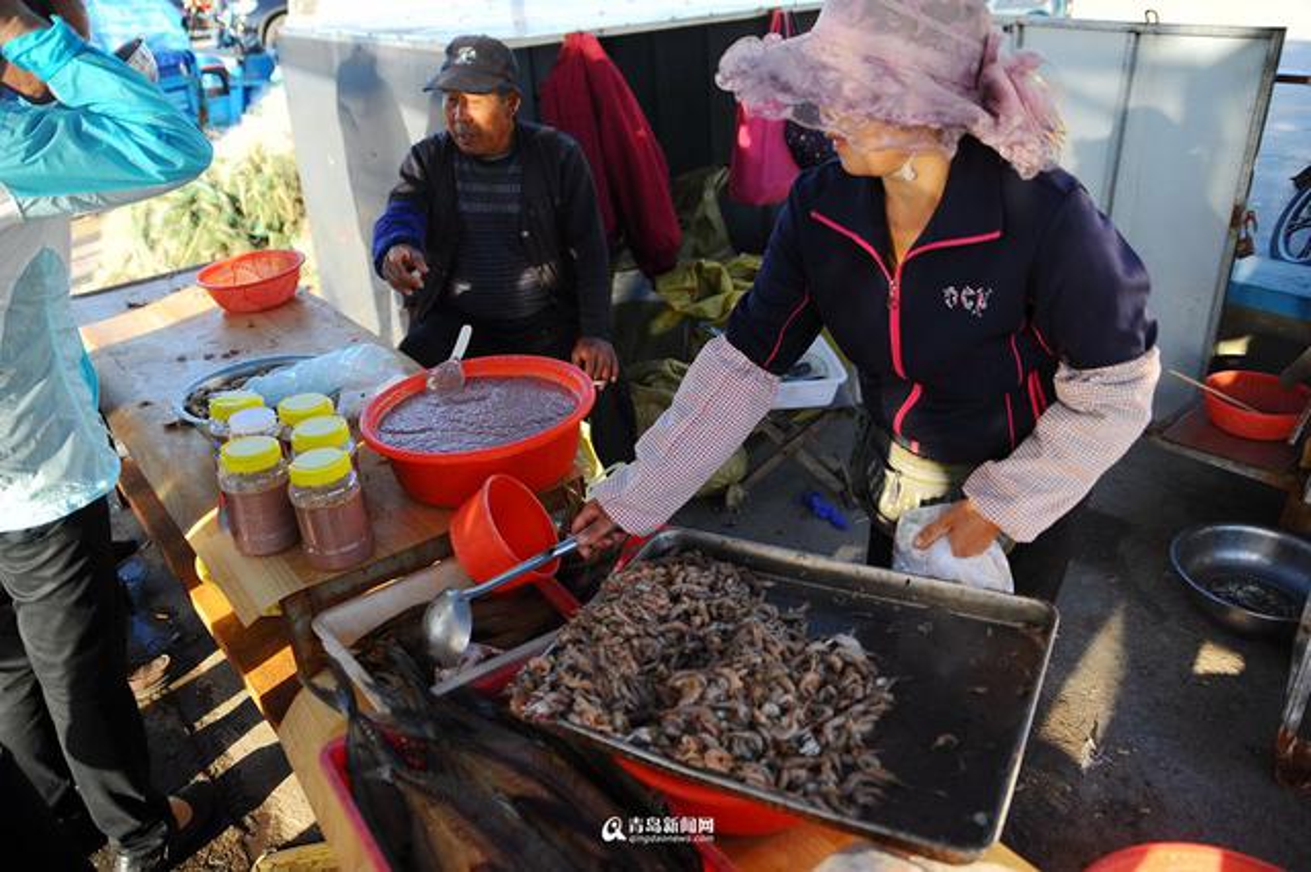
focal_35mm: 28
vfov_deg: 46.4
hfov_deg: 65.5
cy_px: 436
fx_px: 1019
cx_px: 656
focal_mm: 28
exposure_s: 1/400
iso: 200
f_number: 2.8
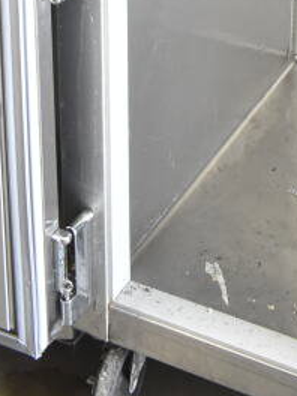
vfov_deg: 18.5
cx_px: 316
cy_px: -249
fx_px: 1030
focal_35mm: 90
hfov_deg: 16.0
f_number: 4
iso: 1600
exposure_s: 1/60
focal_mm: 18
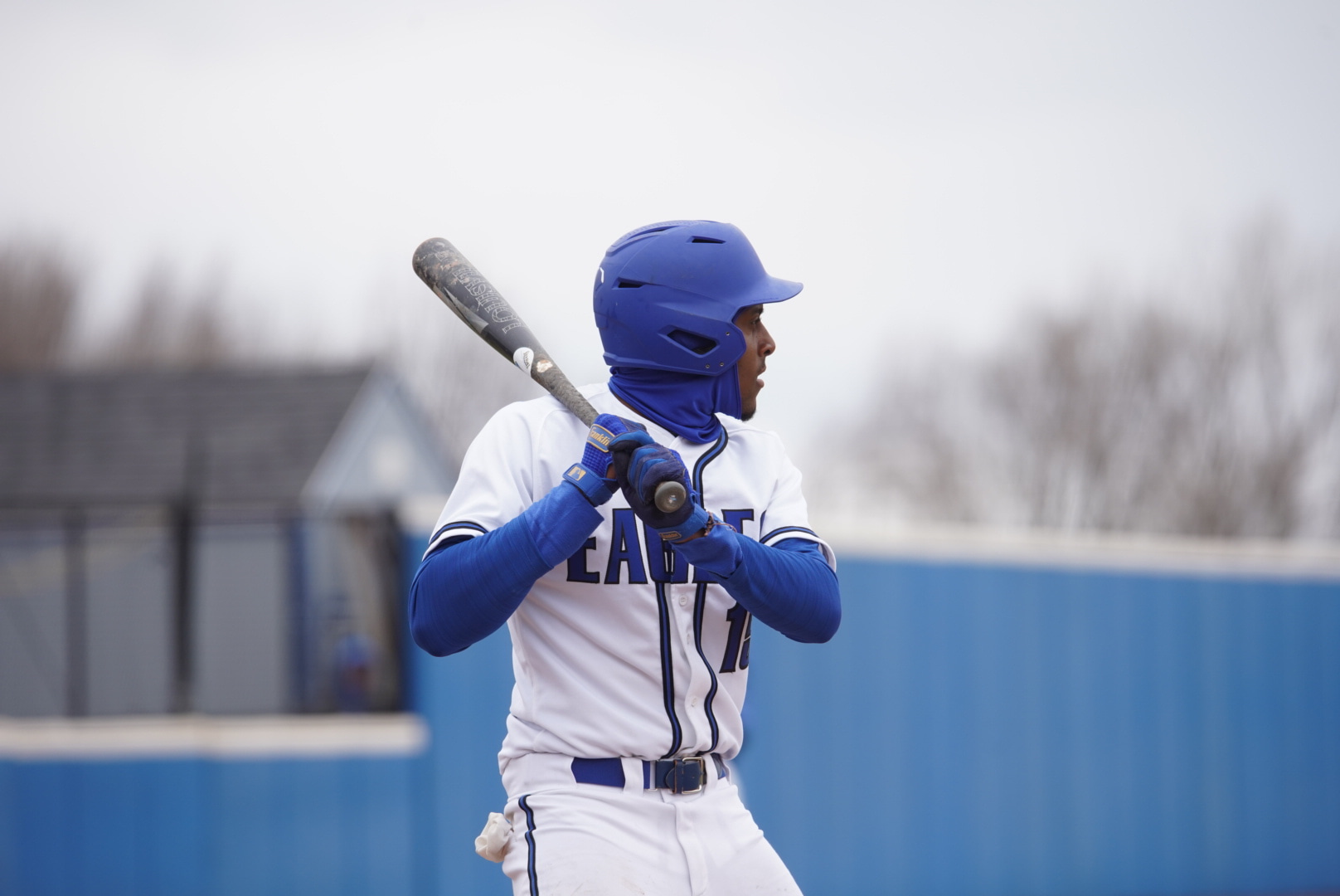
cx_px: 670
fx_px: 13968
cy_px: 448
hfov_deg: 5.5
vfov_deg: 3.7
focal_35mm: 375
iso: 500
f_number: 5.6
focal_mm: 375
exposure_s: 1/640
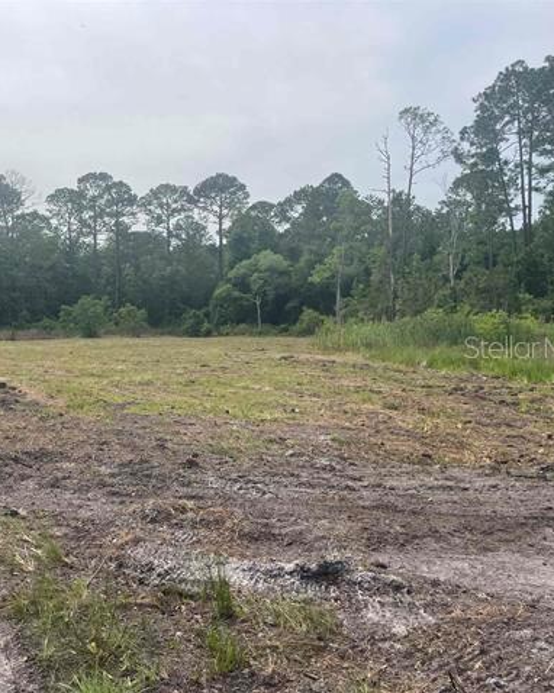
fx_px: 697
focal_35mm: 34
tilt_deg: -1.2
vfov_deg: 52.9
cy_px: 346
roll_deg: +0.9
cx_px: 136
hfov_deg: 42.0
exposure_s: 1/4651
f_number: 1.6
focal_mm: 4.2
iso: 32
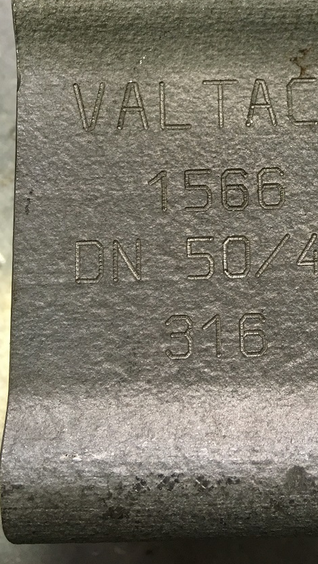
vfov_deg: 43.7
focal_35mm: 46
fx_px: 689
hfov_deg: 25.4
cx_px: 264
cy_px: 174
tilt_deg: -81.3
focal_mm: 4.15
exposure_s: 1/33
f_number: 2.2
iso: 64
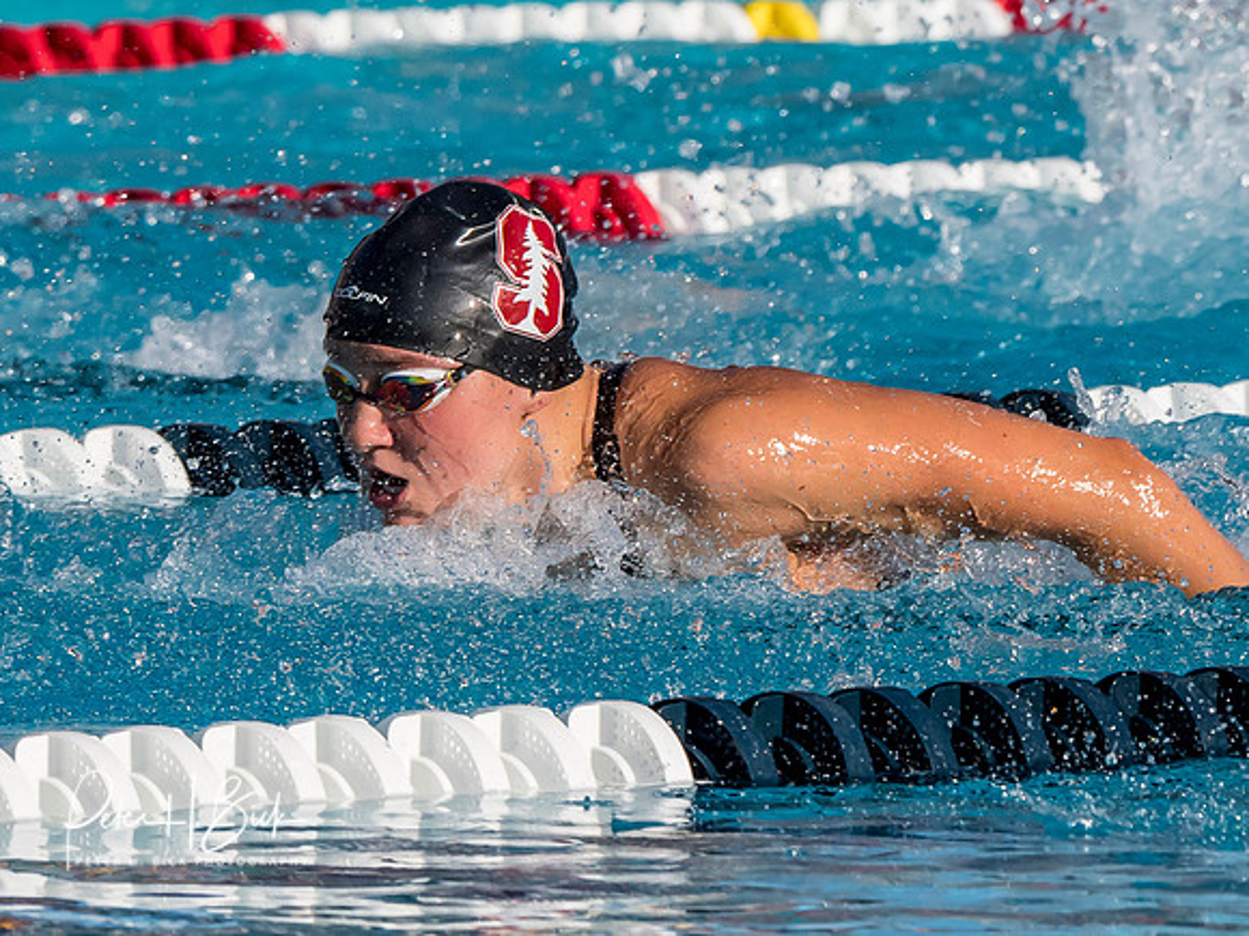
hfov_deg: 2.5
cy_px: 561
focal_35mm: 797
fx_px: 28752
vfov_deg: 1.9
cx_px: 525
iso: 640
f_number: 6.3
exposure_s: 1/3200
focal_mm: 200
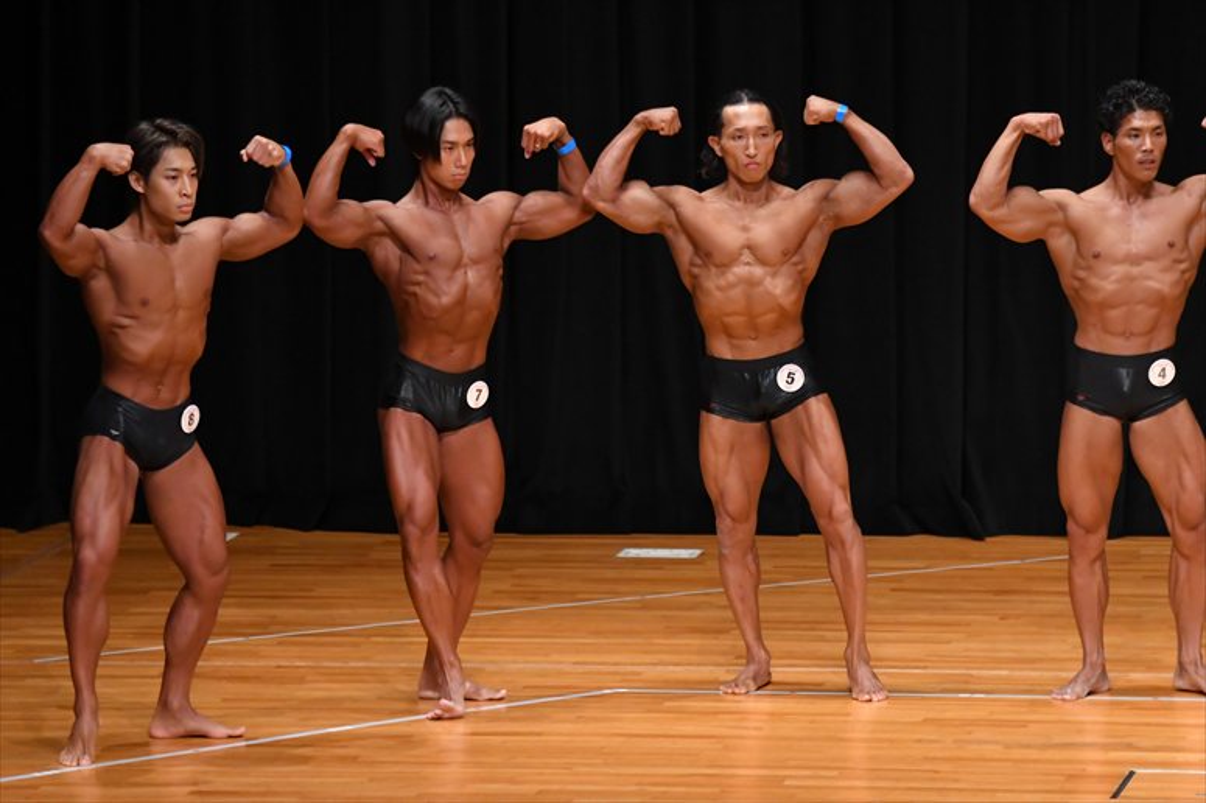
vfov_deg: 5.4
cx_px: 603
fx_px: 8538
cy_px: 402
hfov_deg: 8.1
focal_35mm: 255
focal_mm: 170
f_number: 5.6
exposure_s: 1/400
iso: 4000
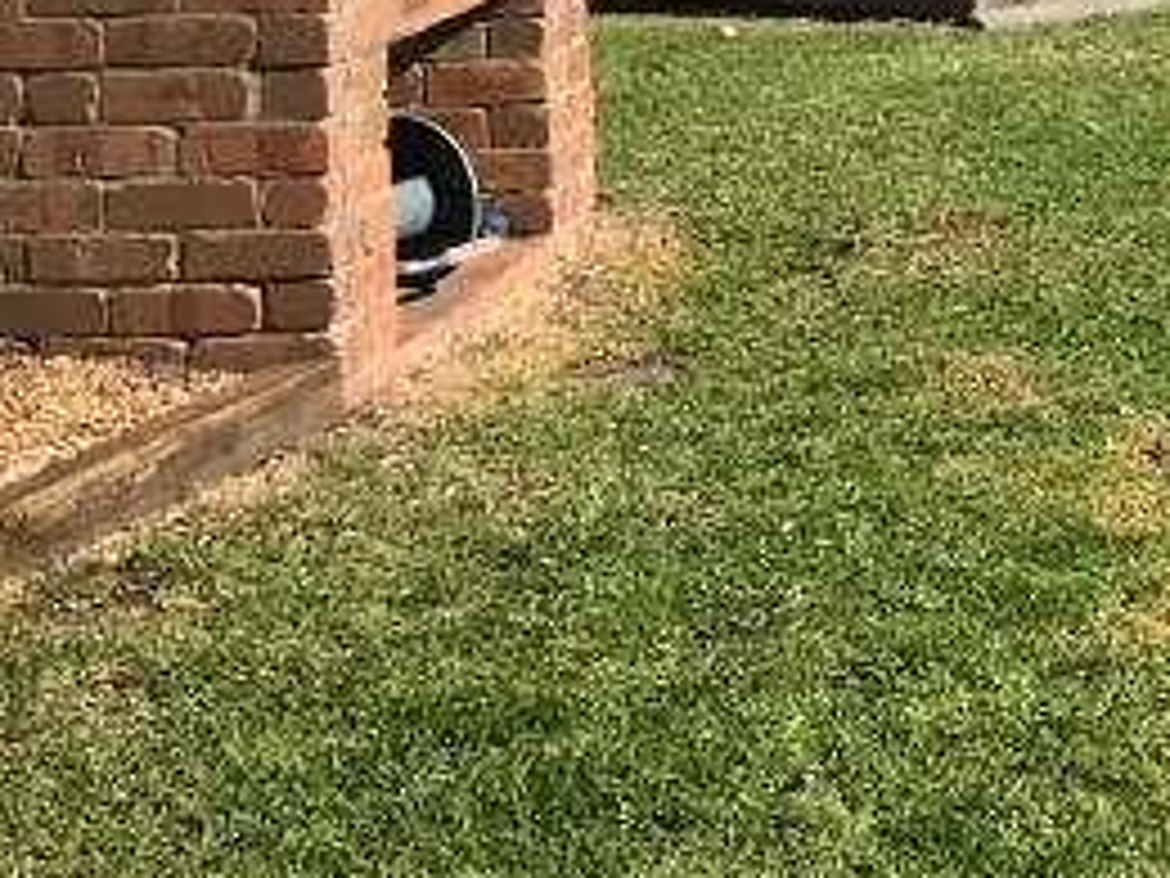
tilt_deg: -0.6
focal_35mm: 86
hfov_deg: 20.5
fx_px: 2907
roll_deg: -0.2
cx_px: 1584
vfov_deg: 16.1
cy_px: -338
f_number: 1.8
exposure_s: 1/2037
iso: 20
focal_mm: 3.99
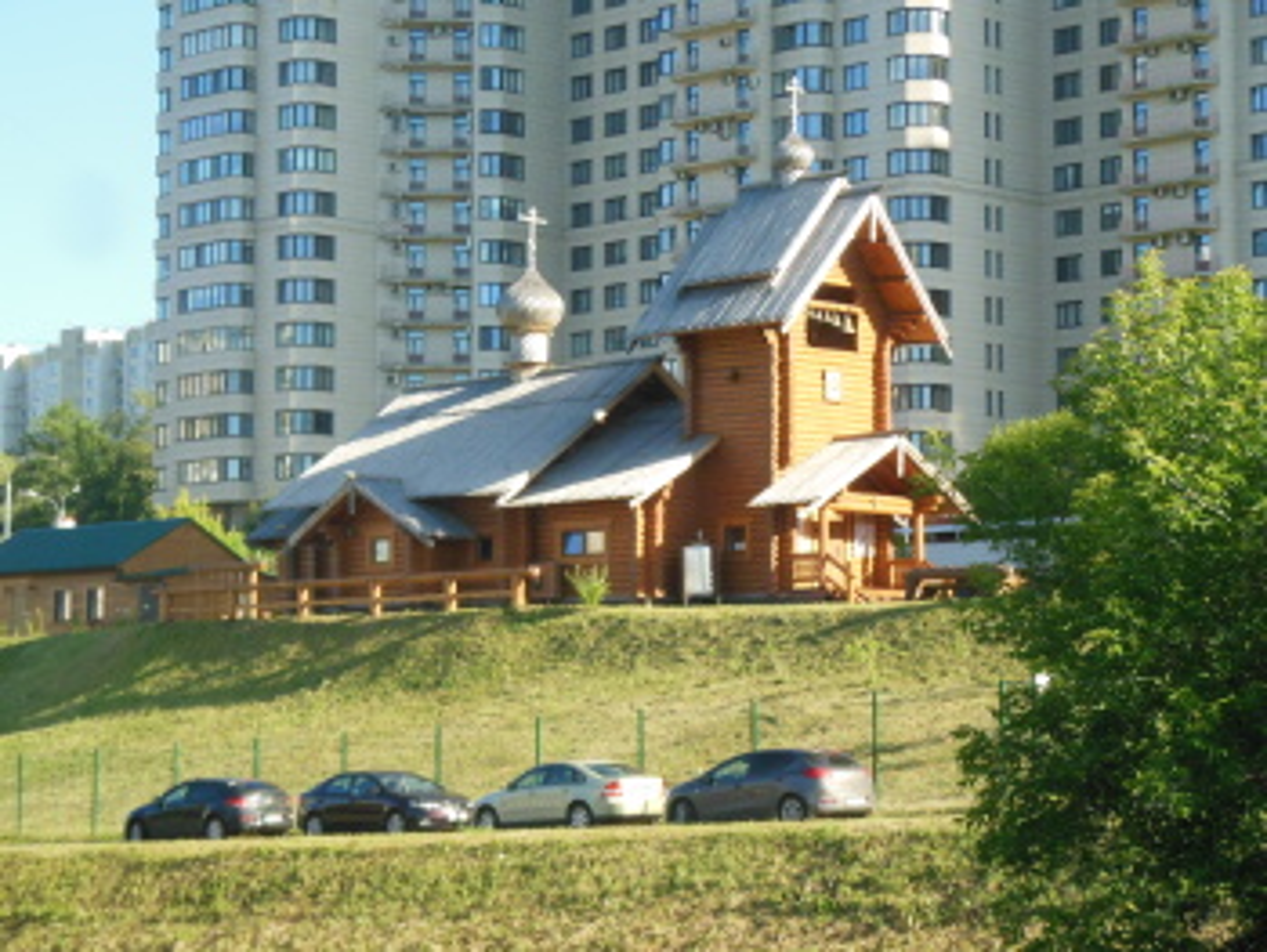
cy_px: 476
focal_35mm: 87
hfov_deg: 22.5
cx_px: 634
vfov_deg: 17.0
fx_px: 3187
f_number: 4.6
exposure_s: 1/1500
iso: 800
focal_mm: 15.5
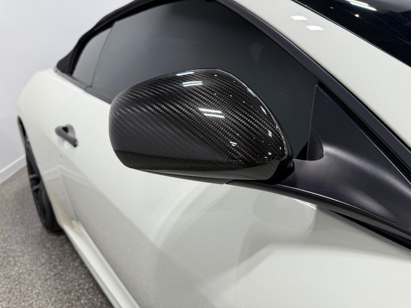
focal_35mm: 24
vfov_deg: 56.8
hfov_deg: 71.6
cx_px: 206
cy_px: 154
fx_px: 285
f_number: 1.78
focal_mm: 6.76
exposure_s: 1/276
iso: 64
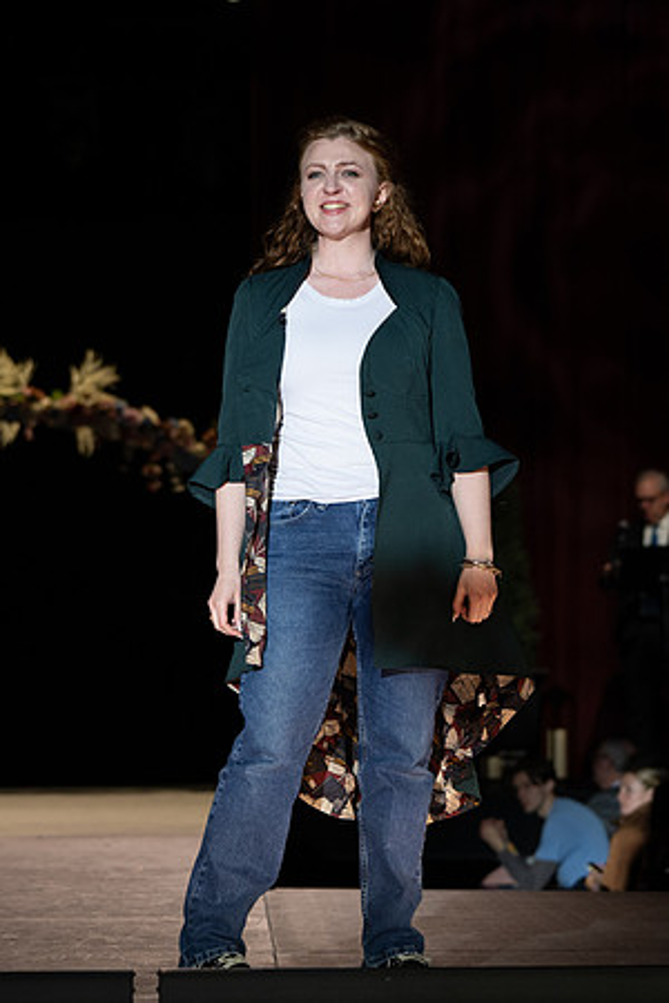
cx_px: 334
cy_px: 555
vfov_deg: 14.8
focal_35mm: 139
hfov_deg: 9.9
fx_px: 3865
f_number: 3.5
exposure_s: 1/640
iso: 800
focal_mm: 81
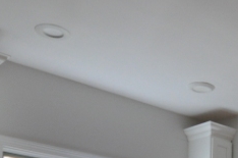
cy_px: 255
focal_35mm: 72
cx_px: 271
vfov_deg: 16.6
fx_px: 476
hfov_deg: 25.7
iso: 800
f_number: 4
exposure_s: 1/60
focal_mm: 11
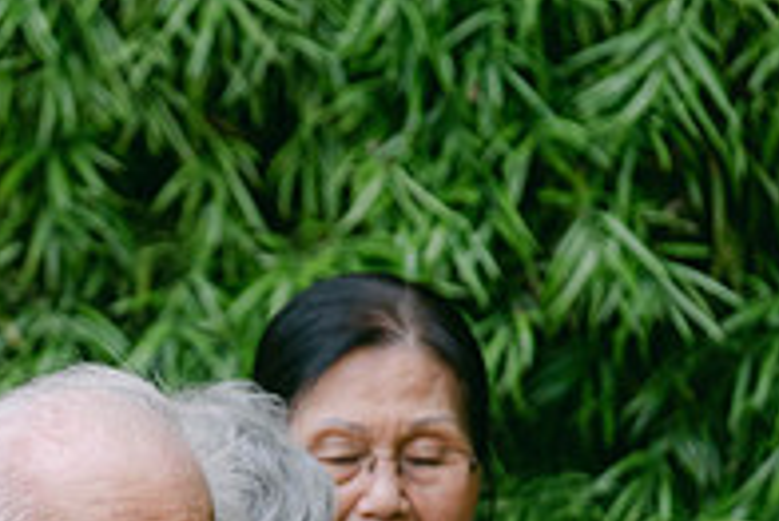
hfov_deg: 3.3
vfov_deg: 2.2
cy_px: 766
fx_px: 13685
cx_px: 103
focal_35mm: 632
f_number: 2.8
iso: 320
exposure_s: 1/220
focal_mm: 140
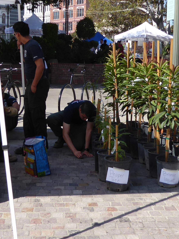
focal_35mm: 54
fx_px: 372
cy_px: 67
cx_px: 68
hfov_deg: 27.0
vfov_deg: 35.0
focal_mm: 4.3
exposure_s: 1/640
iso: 80
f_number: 3.3
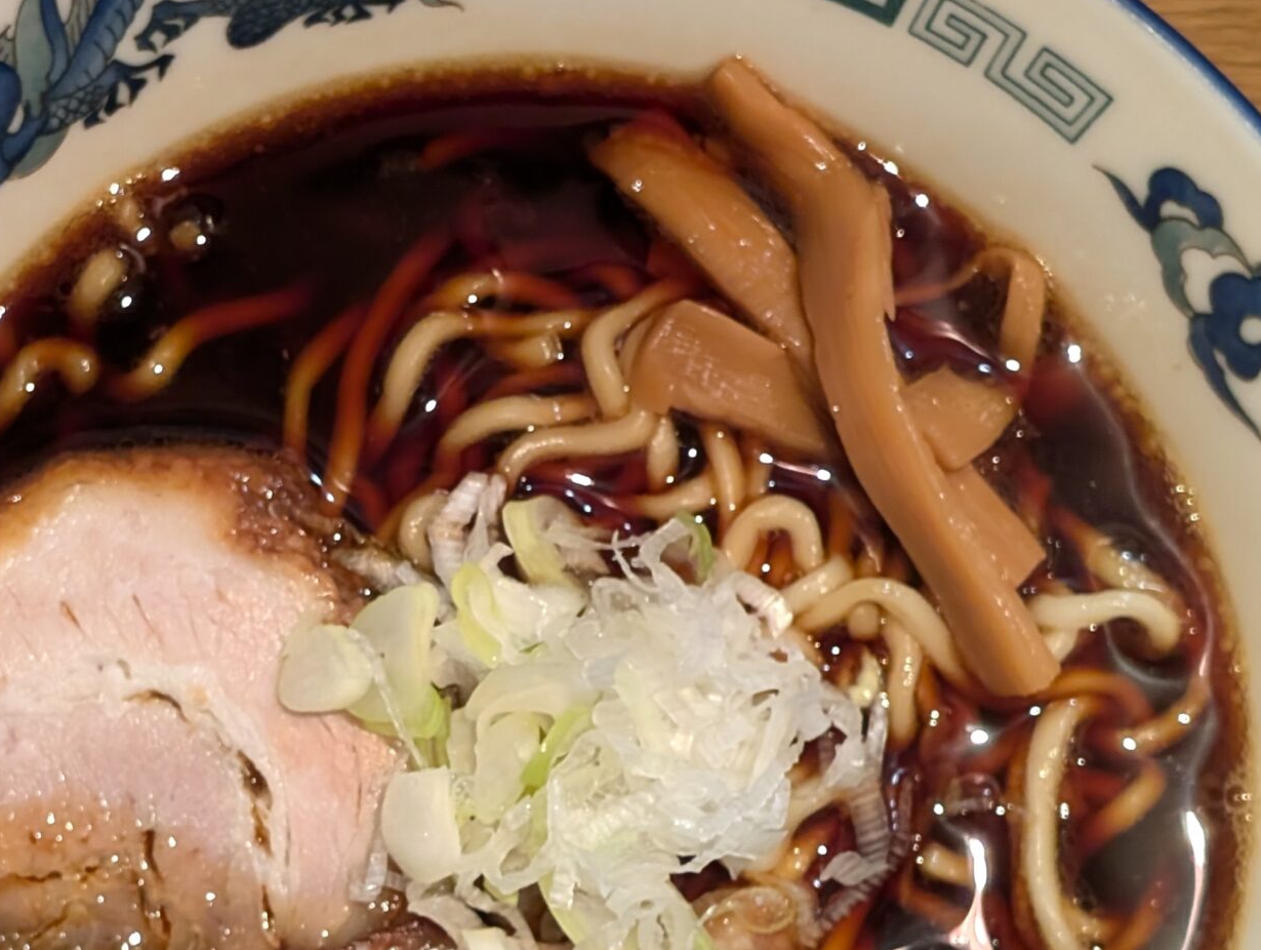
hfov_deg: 19.2
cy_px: 647
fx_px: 3721
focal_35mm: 102
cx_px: 448
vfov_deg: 14.5
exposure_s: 1/60
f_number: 1.68
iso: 412
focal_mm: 6.9
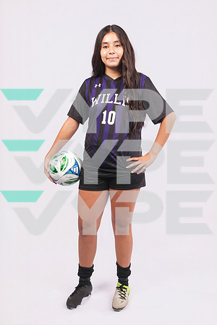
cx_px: 108
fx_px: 371
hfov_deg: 32.6
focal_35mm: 41
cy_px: 162
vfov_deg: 47.4
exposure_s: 1/200
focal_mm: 41
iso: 160
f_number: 7.1
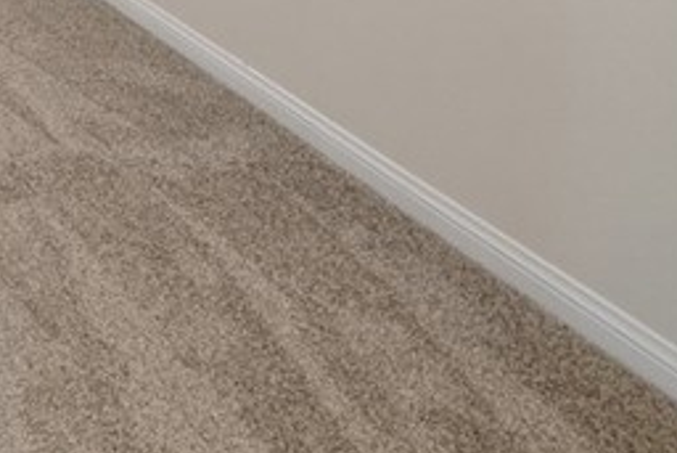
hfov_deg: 23.8
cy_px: -387
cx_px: -450
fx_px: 1054
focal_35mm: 56
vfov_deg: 18.4
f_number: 8
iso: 320
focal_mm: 14
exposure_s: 1/30
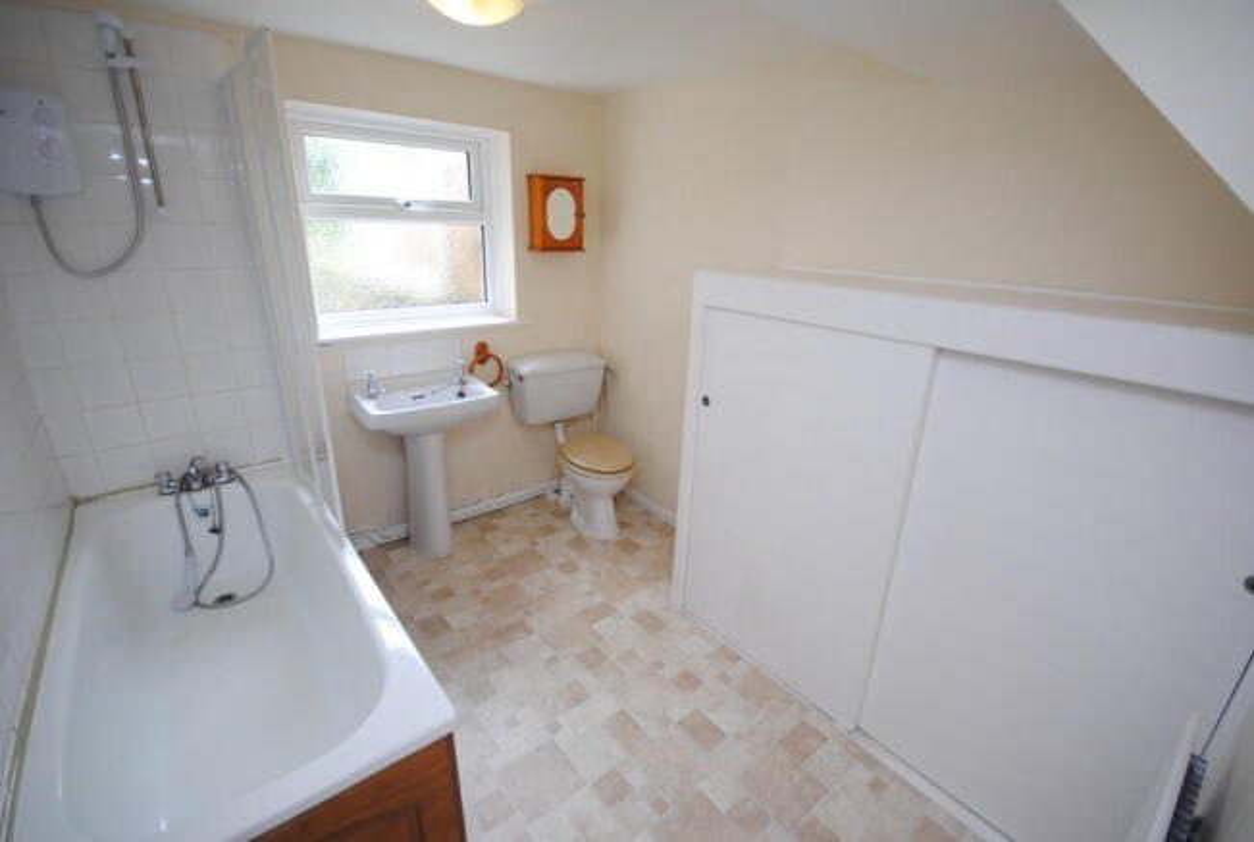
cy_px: 421
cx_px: 627
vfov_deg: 77.6
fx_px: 524
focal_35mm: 15
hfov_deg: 100.3
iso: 280
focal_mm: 10
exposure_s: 1/30
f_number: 4
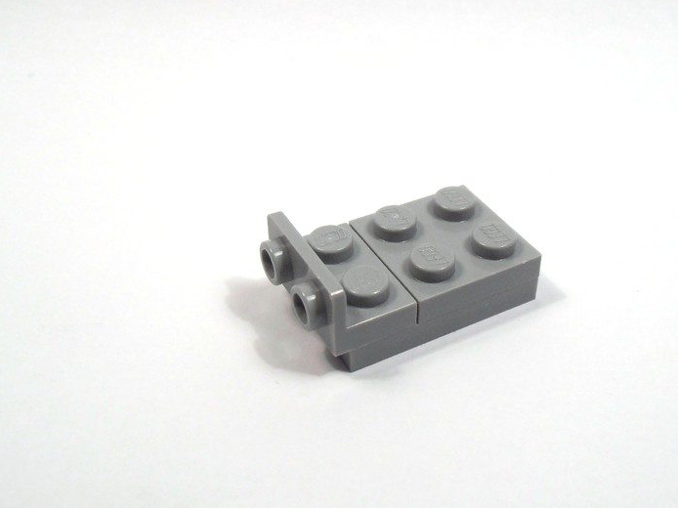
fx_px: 940
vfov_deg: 30.2
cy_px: 256
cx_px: 399
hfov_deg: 39.5
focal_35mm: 48
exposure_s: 1/125
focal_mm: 6.61
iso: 80
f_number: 3.9
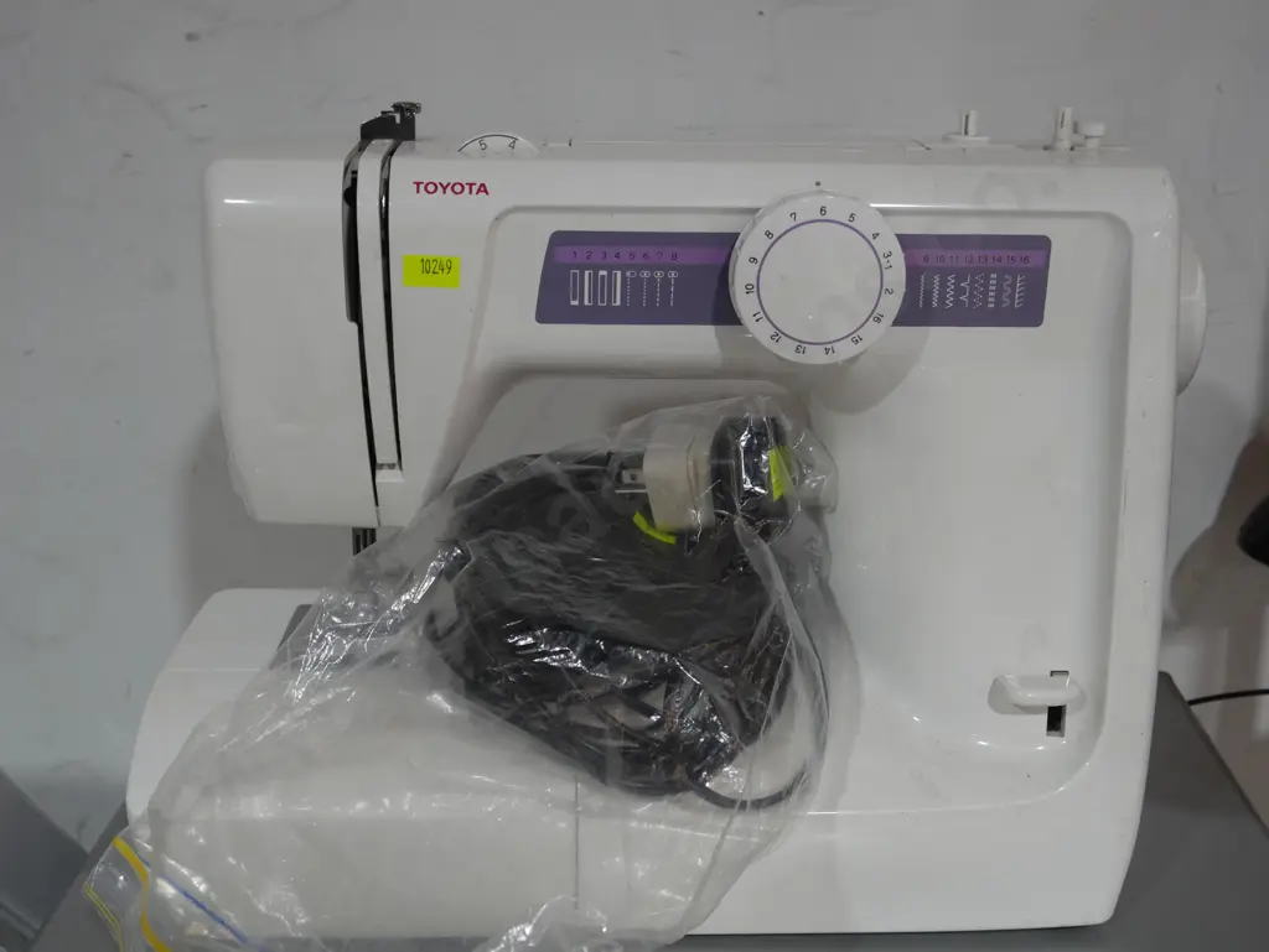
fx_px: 1467
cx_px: 634
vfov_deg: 36.0
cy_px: 476
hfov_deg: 46.8
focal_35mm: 40
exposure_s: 1/60
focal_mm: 20
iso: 500
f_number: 4.5
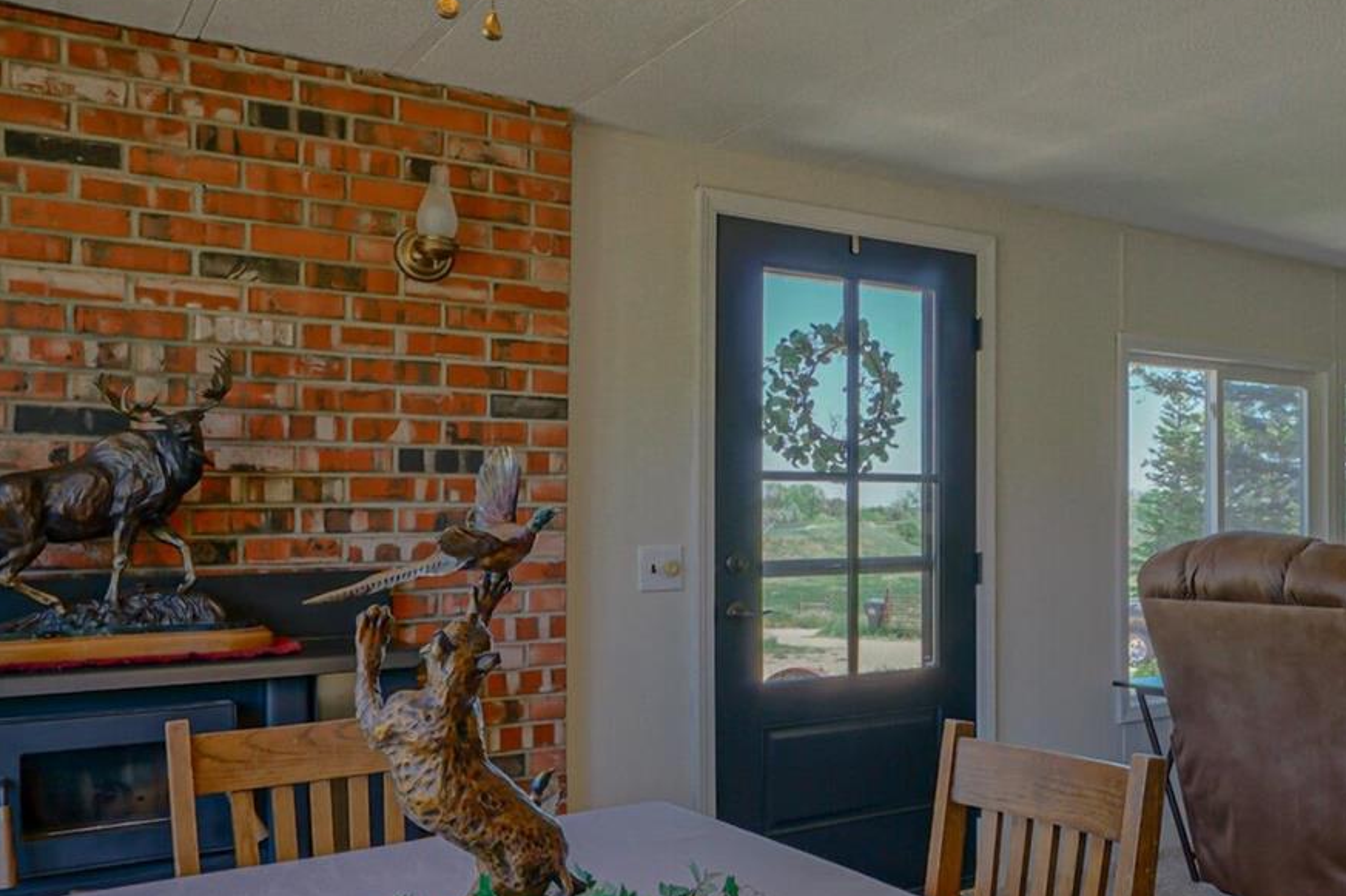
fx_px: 1233
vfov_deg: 39.8
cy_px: 527
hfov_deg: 53.8
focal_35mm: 33
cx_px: 1059
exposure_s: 1/20
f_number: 11
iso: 400
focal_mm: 18
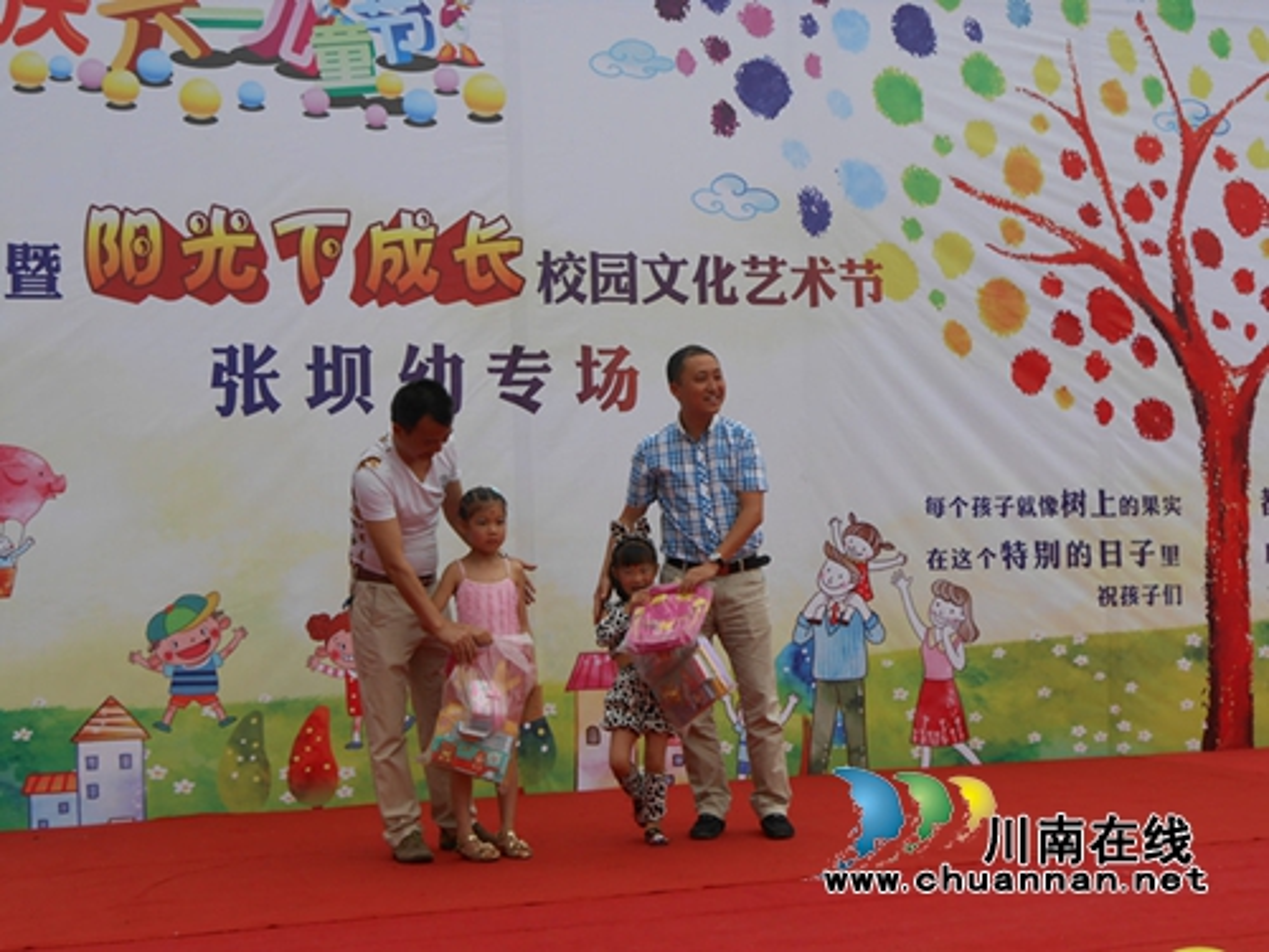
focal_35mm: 56
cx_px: 634
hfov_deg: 34.3
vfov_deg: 26.1
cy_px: 476
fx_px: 2053
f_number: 5.2
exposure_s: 1/320
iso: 80
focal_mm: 10
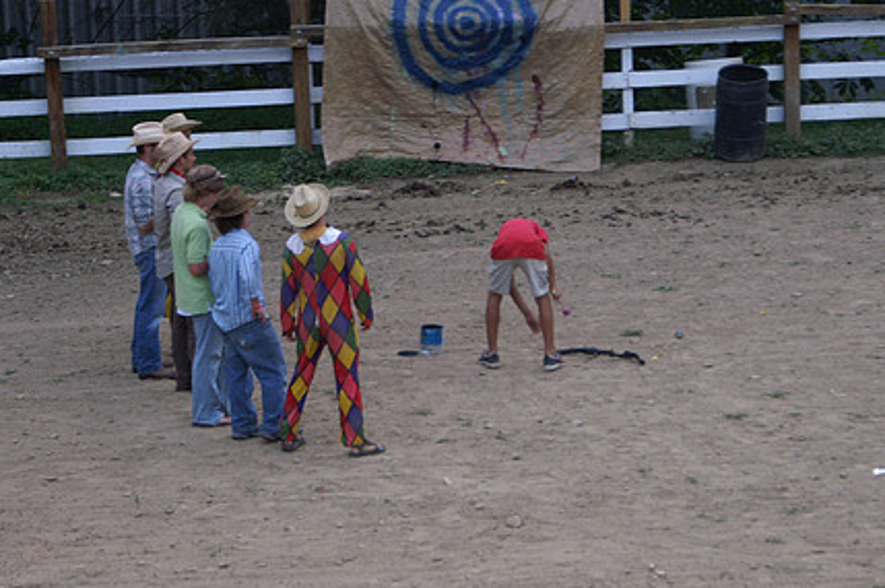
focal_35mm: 142
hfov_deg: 14.5
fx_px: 3487
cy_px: 266
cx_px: 514
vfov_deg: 9.6
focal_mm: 70
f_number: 5.6
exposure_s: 1/100
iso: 400
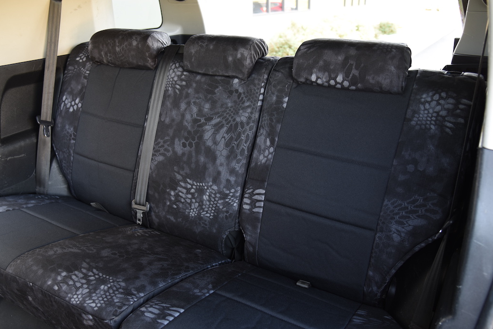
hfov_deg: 65.3
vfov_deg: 46.3
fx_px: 384
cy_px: 191
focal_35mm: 28
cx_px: 224
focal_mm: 24
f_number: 4.5
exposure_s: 1/10
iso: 100
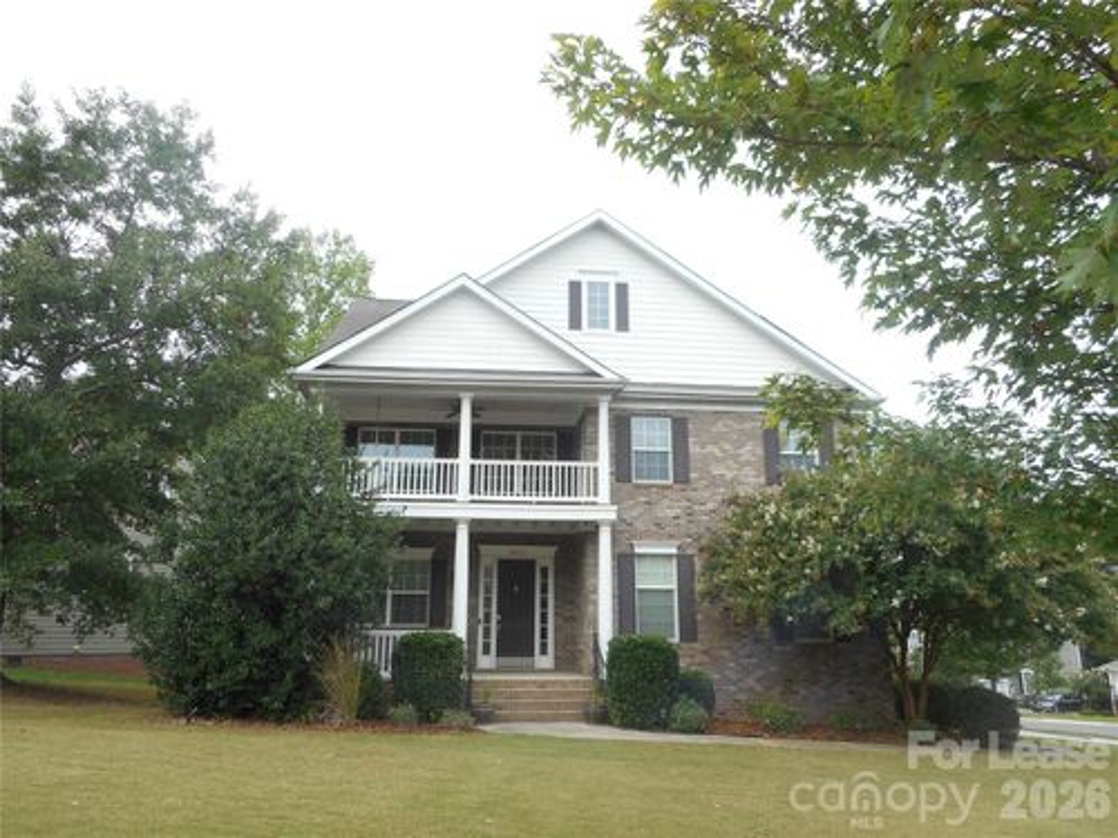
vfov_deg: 54.9
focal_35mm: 25
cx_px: 559
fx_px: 807
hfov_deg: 69.4
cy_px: 419
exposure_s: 1/250
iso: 80
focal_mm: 4.5
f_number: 3.7
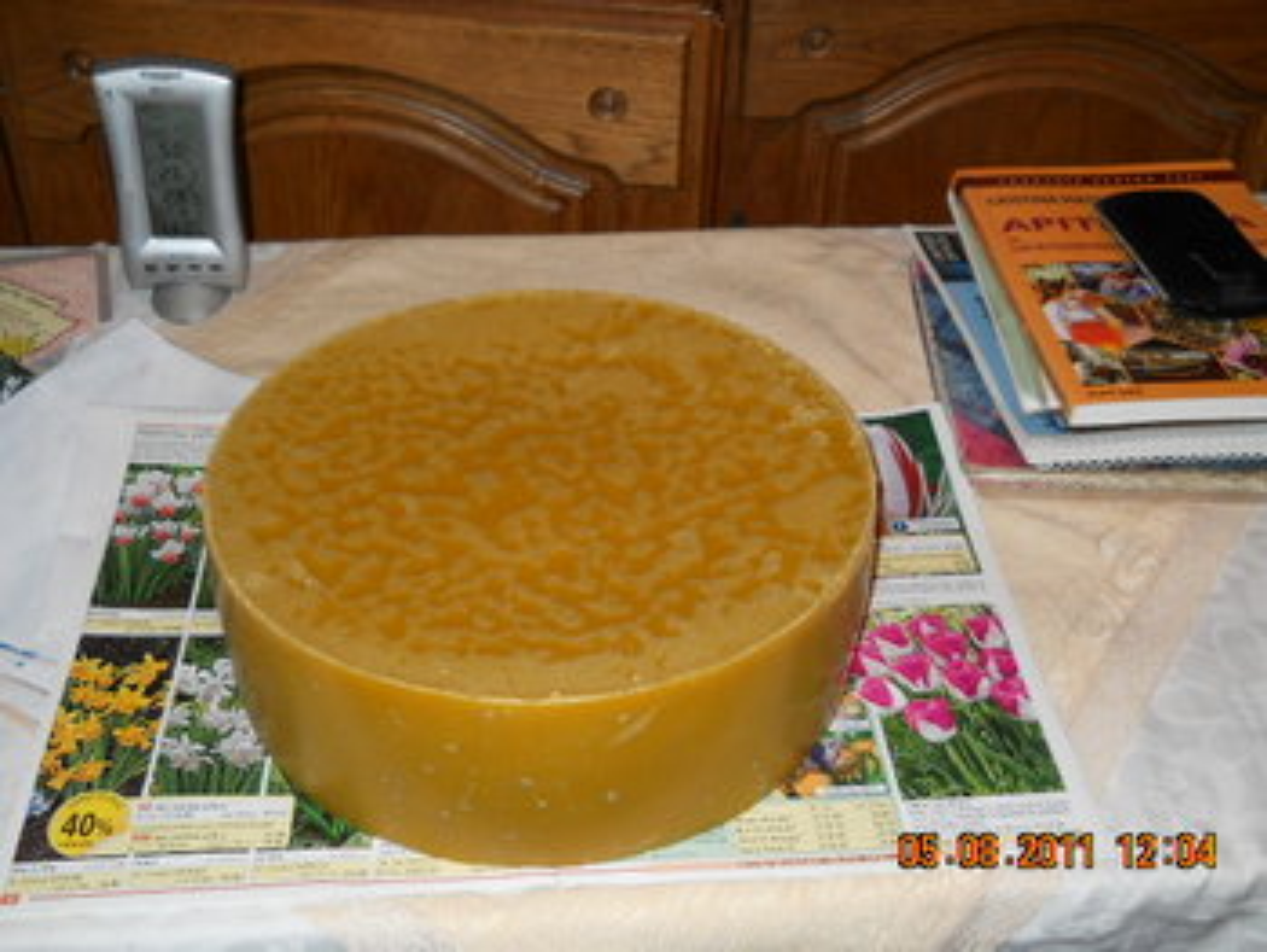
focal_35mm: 41
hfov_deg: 45.7
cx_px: 634
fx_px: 1502
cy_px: 476
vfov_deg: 35.2
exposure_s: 1/30
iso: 80
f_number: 3.1
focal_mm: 6.72
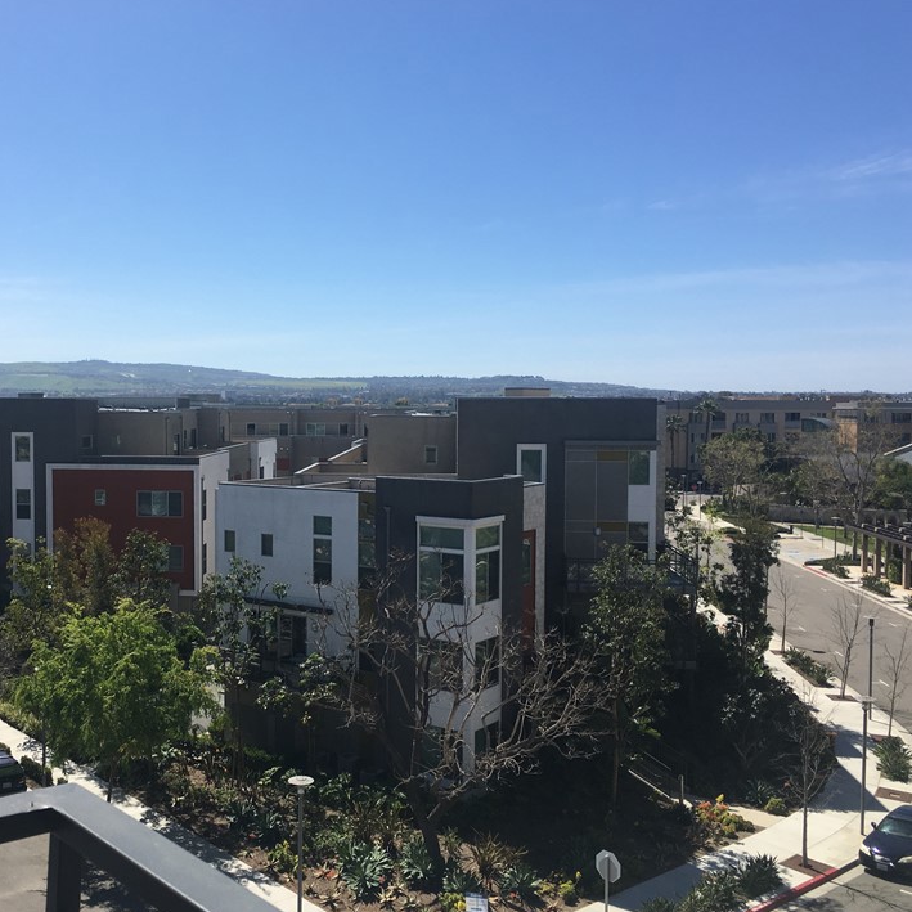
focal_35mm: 37
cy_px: 464
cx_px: 305
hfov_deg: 44.3
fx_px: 1103
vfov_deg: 44.9
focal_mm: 4.15
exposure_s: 1/1972
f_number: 2.2
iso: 25
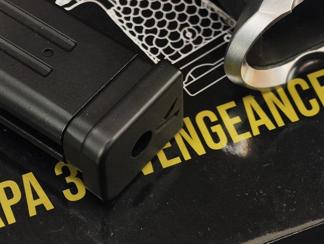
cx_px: 203
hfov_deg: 12.8
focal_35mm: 154
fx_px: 1444
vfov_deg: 9.6
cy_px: 39
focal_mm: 22.48
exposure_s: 1/30
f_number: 2.67
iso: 915
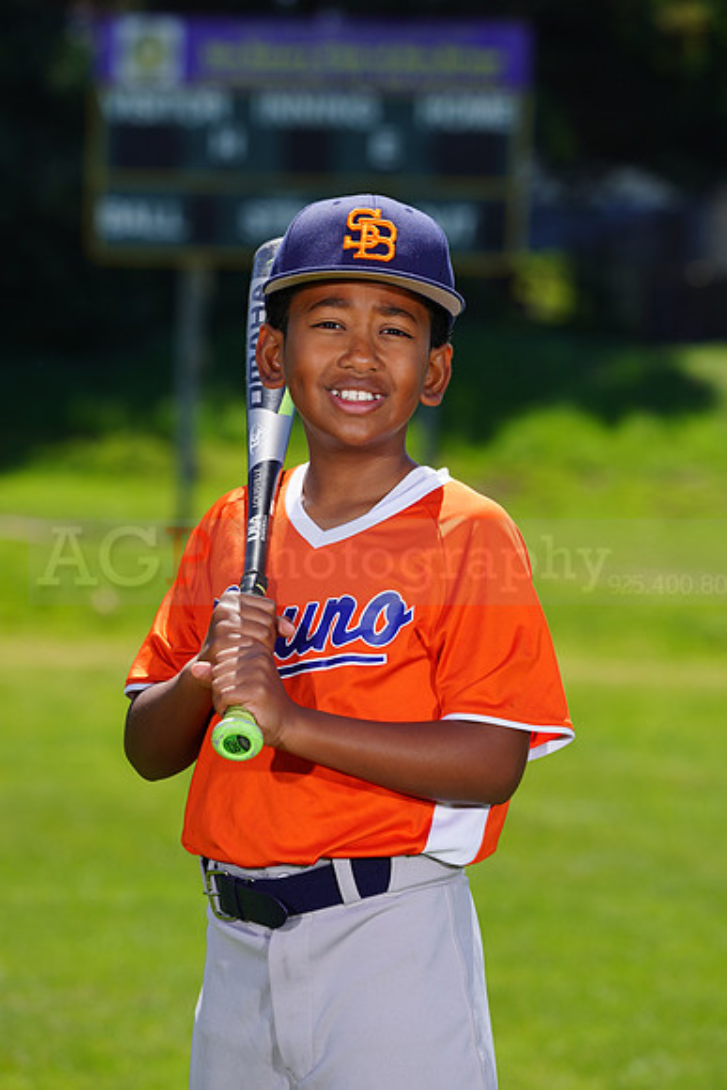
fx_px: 7023
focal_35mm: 232
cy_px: 545
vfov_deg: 8.9
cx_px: 364
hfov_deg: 5.9
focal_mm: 232
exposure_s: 1/250
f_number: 8
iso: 100
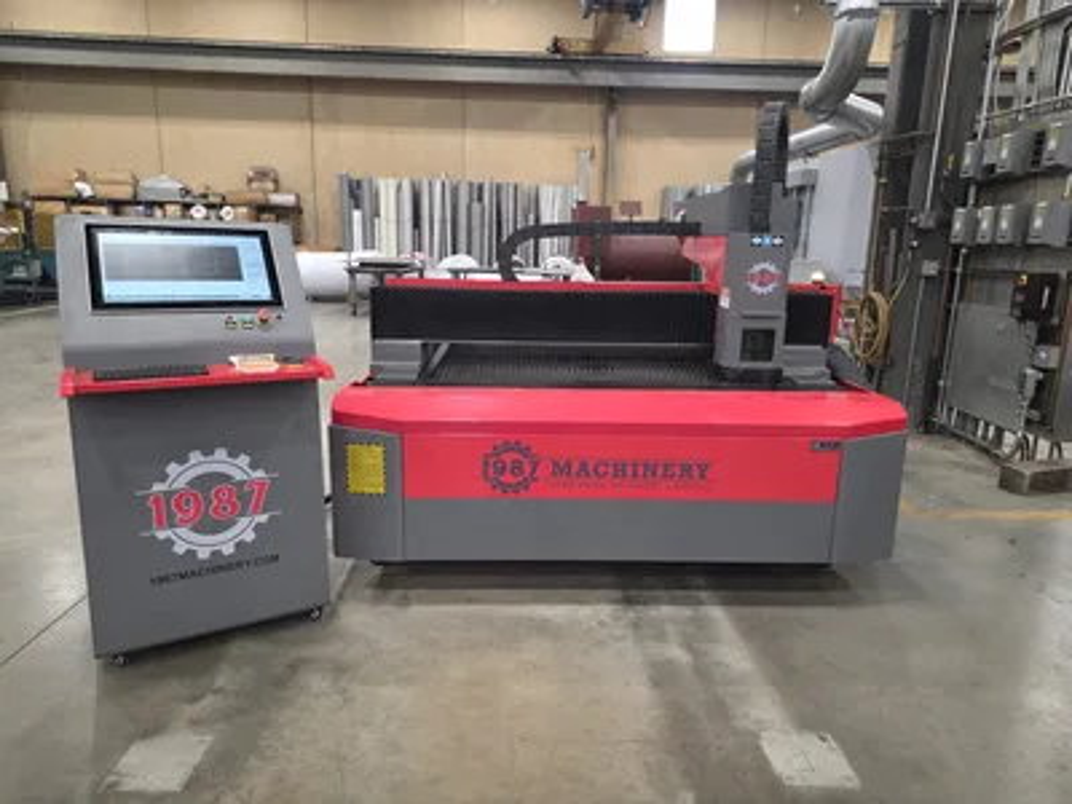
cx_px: 536
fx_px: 712
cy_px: 402
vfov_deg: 58.9
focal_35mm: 23
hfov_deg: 73.9
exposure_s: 1/120
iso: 500
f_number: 1.7
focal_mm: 6.3
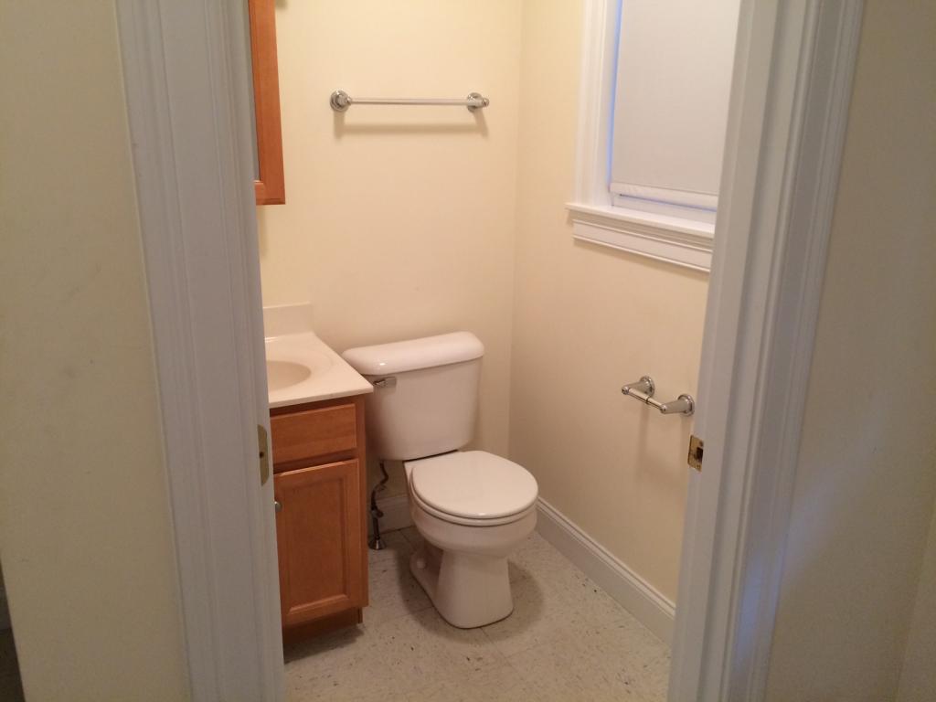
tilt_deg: -18.8
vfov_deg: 48.2
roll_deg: +0.8
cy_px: 351
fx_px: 784
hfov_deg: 61.7
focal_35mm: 29
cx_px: 468
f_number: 2.2
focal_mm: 4.15
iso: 100
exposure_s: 1/30
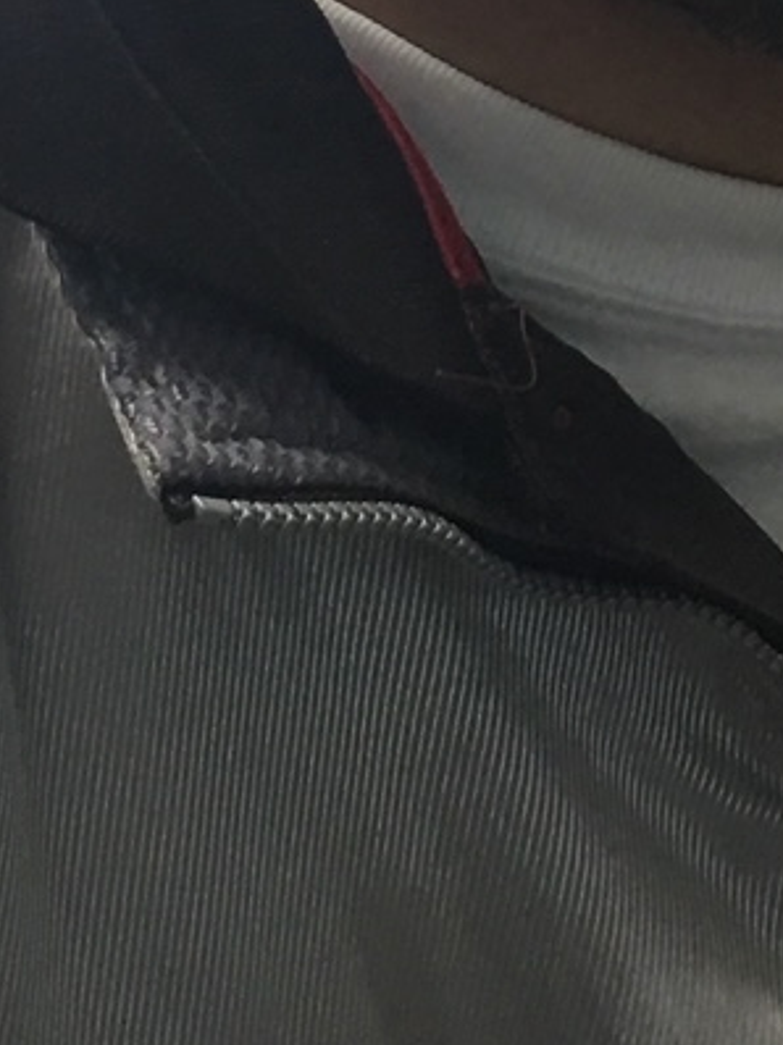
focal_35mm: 147
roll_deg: -0.3
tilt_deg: -13.6
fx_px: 4438
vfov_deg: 12.9
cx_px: 872
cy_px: -425
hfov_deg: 10.0
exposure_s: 1/15
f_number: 2.2
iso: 32
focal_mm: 4.15
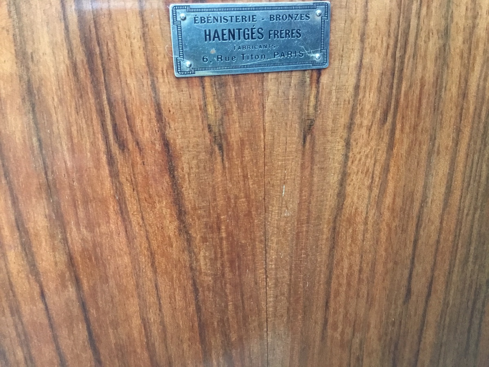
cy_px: 184
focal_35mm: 31
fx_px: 438
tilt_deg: -17.8
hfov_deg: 58.4
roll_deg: -2.2
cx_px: 244
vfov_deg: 45.4
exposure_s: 1/33
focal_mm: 3.3
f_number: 2.4
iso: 250
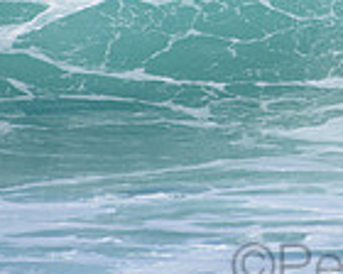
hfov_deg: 1.0
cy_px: -141
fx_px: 19674
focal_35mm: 1938
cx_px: 421
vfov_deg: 0.8
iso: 160
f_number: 5.6
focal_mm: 500
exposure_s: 1/2000
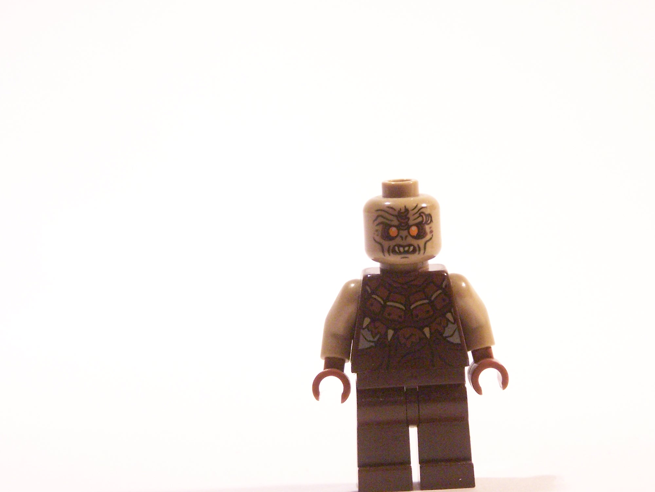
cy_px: 300
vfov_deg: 11.0
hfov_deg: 14.6
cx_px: 416
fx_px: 2554
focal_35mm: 135
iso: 400
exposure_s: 1/45
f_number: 3.2
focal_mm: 17.5
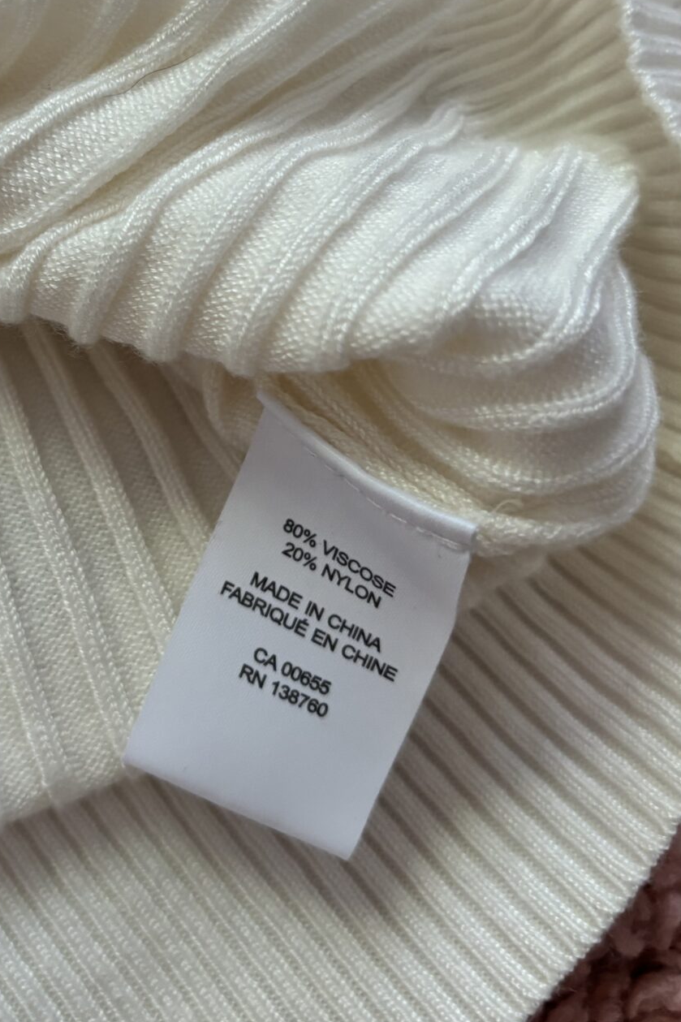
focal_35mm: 44
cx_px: 145
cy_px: 328
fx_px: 1249
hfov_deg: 29.9
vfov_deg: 43.8
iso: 200
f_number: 1.6
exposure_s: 1/60
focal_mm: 5.96
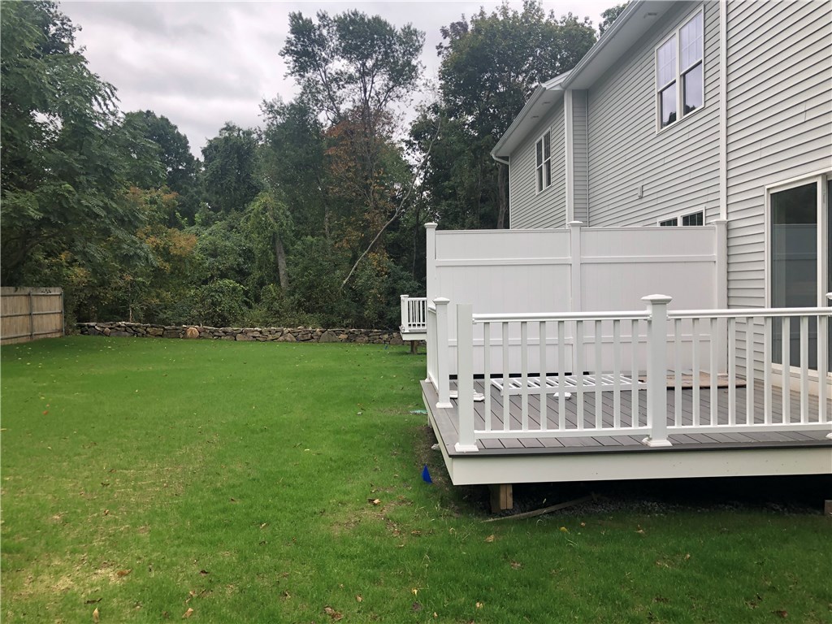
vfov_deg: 49.7
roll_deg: +0.9
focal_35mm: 28
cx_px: 416
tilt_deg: -0.7
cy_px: 312
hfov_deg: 63.4
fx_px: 673
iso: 20
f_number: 1.8
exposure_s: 1/318
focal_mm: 3.99
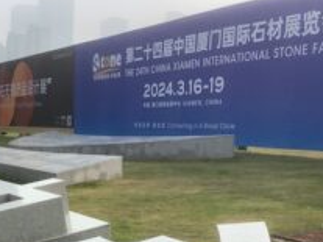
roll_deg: -2.7
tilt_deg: -9.0
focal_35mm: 66
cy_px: 219
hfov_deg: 28.6
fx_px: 615
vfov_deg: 21.7
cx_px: 51
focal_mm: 3.3
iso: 25
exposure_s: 1/1072
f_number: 2.4
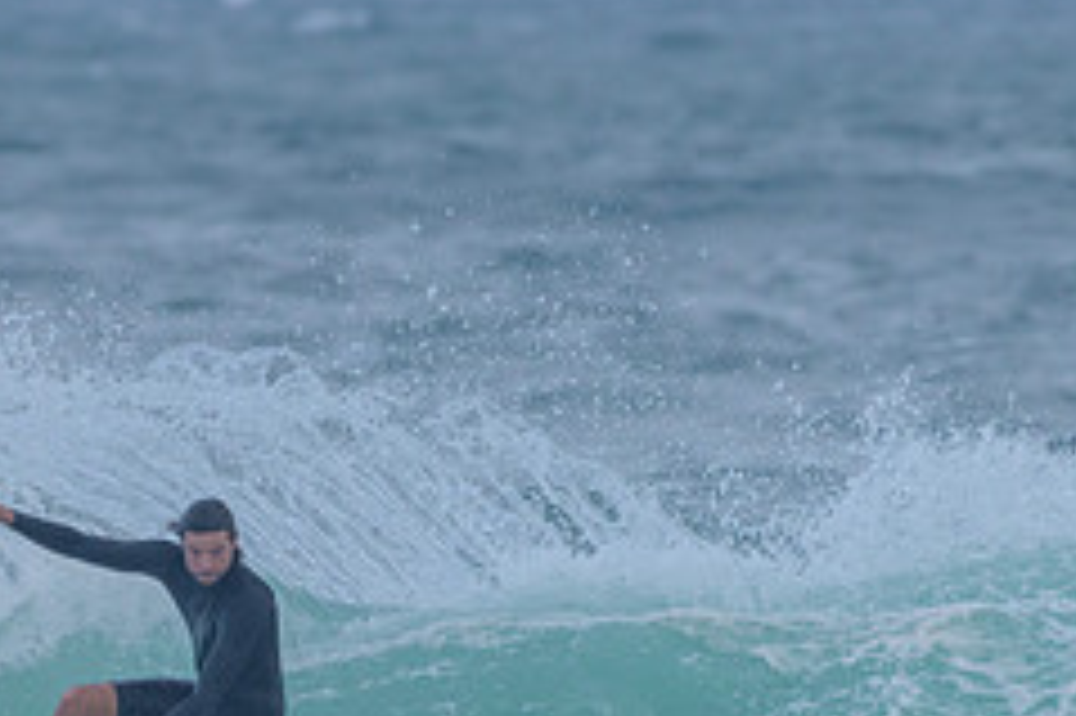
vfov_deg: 0.9
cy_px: 654
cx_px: 67
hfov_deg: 1.4
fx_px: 44472
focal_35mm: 1489
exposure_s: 1/2000
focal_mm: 500
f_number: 5.6
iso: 640
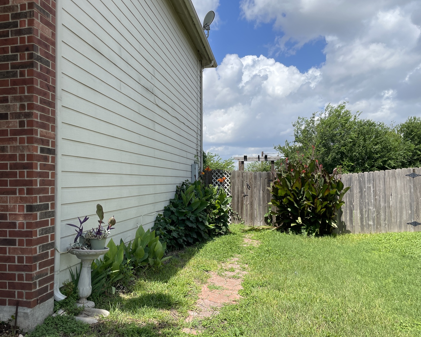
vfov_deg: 51.5
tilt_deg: +2.5
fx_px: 349
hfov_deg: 62.1
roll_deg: +0.5
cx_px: 196
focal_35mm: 28
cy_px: 174
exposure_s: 1/3509
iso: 32
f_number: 1.6
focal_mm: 4.2
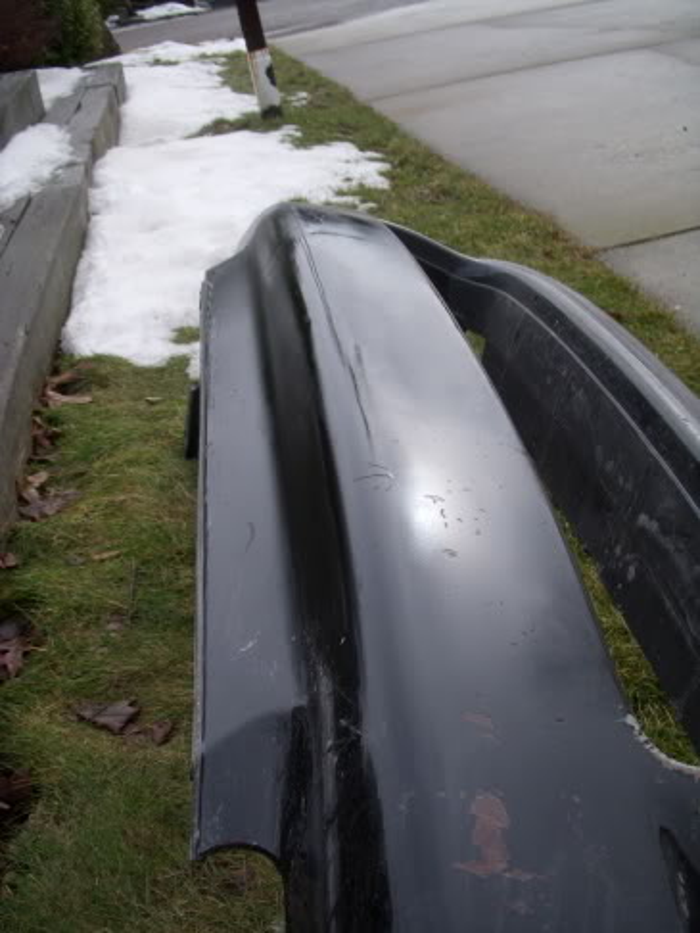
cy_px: 466
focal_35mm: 38
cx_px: 350
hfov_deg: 37.8
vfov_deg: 49.0
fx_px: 1024
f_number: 3.3
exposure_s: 1/800
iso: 100
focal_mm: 6.3
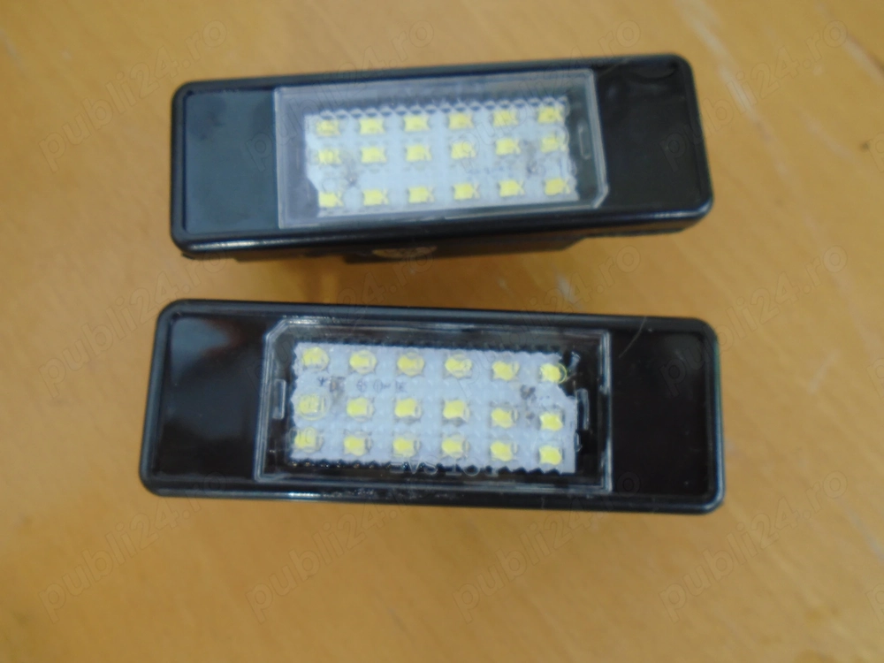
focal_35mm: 26
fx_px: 664
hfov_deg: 67.3
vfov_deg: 53.1
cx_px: 442
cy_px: 332
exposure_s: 1/60
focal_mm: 4.6
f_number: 3.2
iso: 100
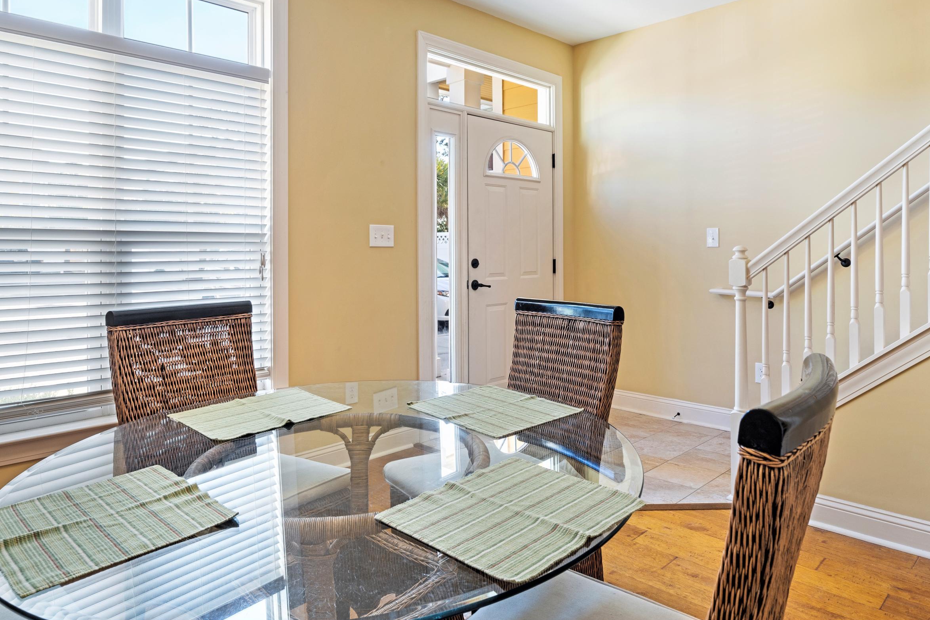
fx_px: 594
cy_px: 241
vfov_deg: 54.6
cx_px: 474
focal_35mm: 23
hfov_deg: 76.1
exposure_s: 1/1.25
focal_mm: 18
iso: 320
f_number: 8
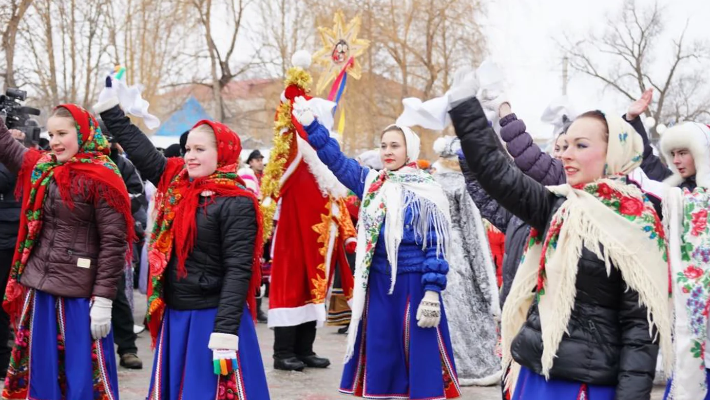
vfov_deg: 13.8
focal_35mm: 88
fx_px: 1648
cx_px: 358
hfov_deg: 24.3
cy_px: 212
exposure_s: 1/100
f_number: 4.5
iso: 100
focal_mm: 55
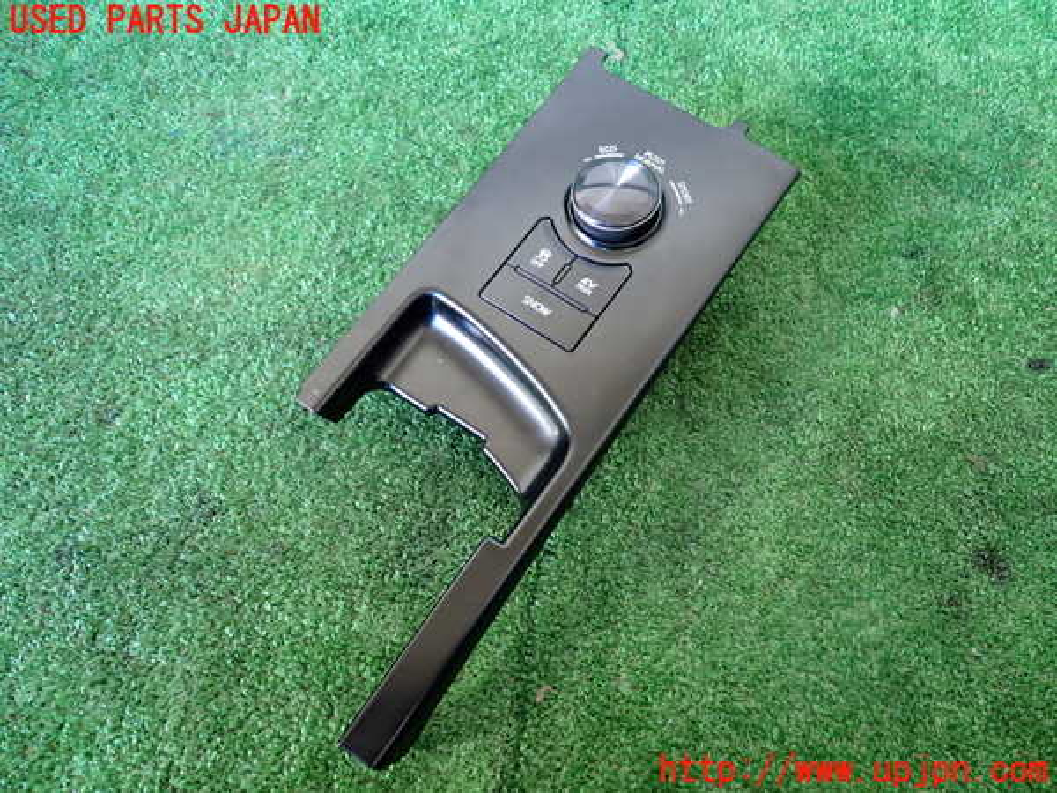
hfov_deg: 60.0
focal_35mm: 30
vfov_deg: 46.8
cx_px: 528
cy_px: 396
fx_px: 916
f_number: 2.3
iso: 400
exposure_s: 1/30
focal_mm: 5.4
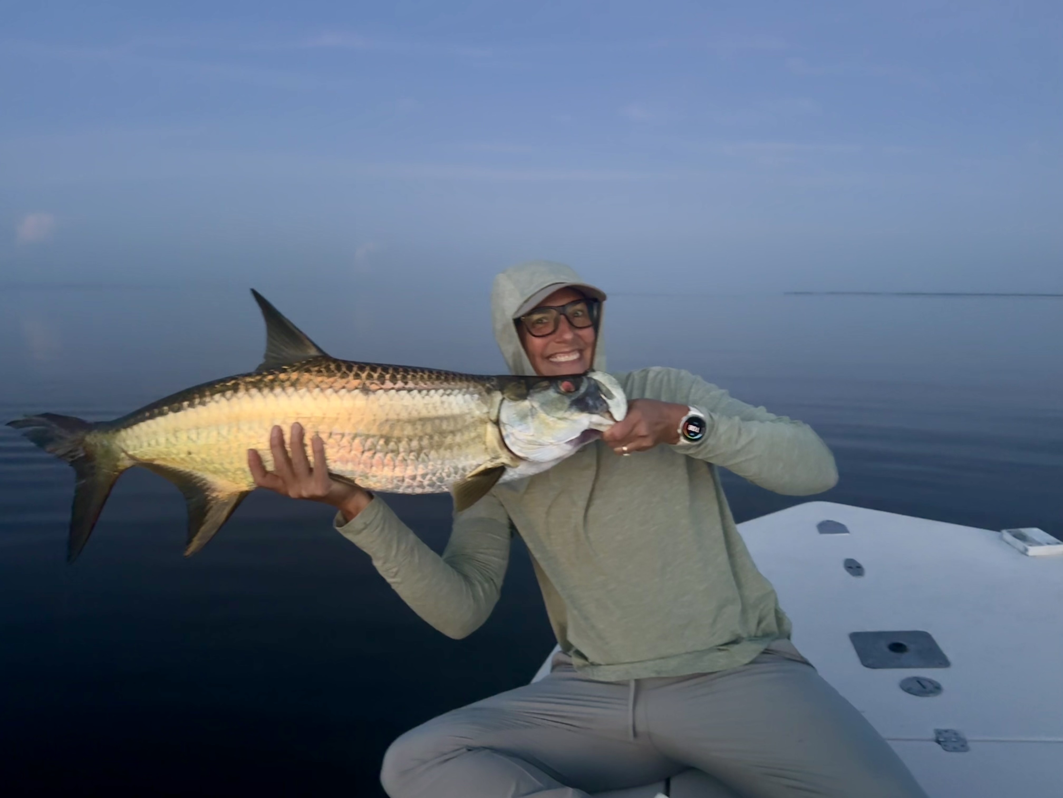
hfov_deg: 71.6
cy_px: 399
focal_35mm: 24
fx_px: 737
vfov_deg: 56.8
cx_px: 532
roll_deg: -1.4
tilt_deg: -4.1
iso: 1600
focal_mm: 6.86
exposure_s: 1/30
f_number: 1.78
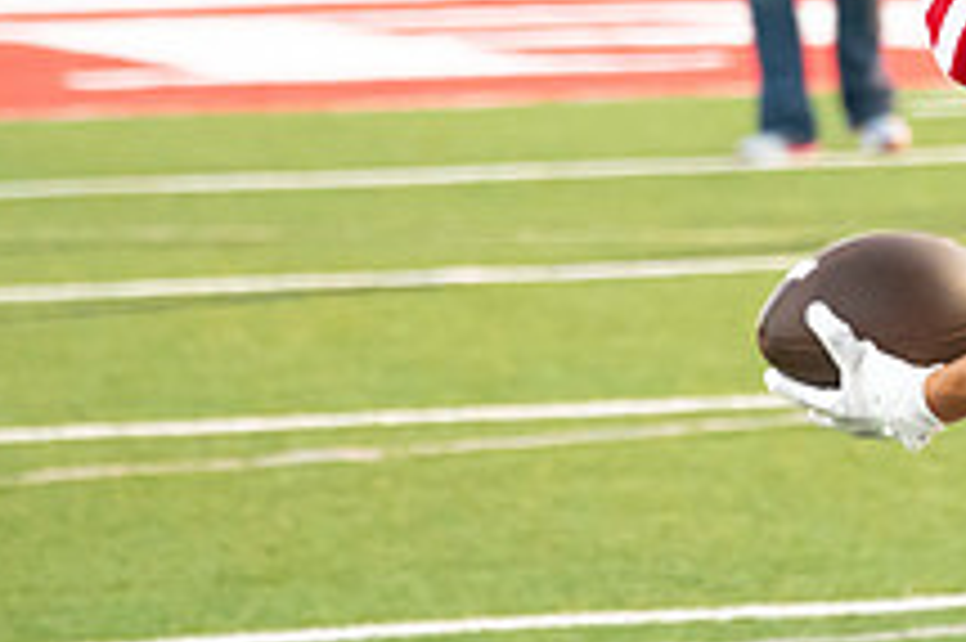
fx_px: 13755
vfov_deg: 2.7
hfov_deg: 4.0
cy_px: 150
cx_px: 921
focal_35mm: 513
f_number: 5.6
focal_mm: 190
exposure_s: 1/800
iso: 4000
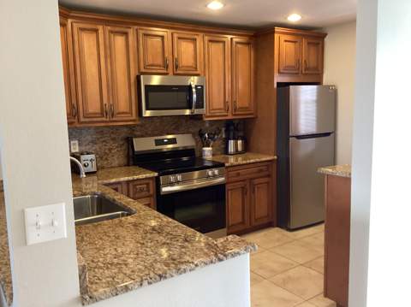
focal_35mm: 31
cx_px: 206
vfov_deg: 45.4
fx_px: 368
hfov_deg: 58.4
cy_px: 154
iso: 200
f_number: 2.4
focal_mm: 3.3
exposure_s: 1/60
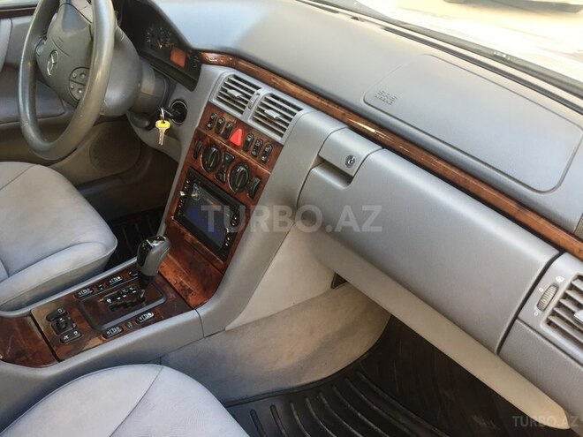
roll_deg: -4.6
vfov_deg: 48.2
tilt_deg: -35.0
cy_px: 218
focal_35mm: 29
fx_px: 488
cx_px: 292
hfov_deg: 61.7
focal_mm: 4.15
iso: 50
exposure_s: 1/33
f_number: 2.2
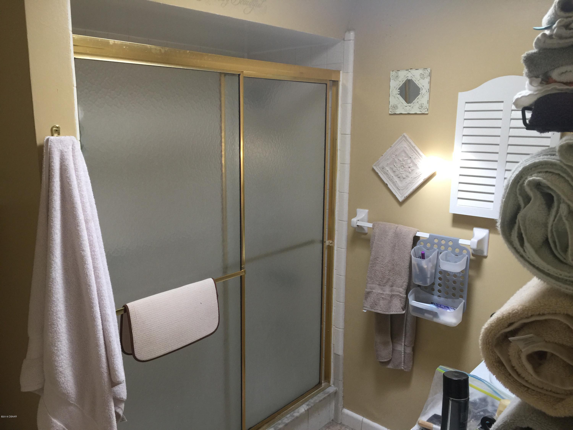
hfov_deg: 61.7
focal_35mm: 29
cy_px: 215
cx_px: 286
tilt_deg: -9.5
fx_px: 480
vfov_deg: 48.2
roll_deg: -0.6
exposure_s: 1/15
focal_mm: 4.15
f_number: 2.2
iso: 40
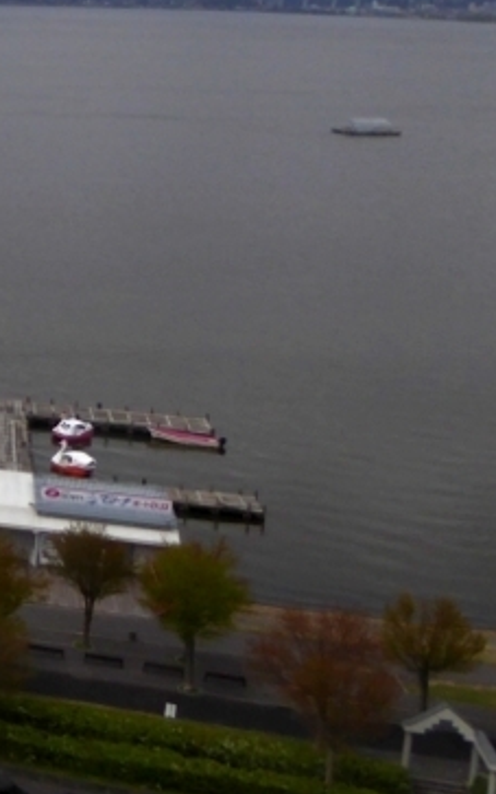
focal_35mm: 73
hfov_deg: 14.9
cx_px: -474
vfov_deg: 27.7
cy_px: 166
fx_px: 1578
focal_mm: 4.3
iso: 100
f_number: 3.3
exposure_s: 1/80
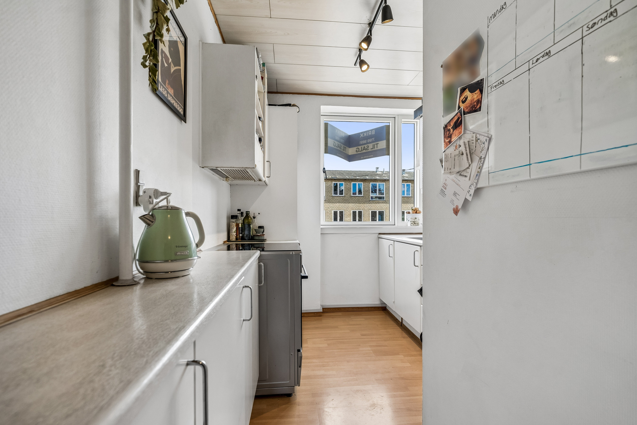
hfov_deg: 100.4
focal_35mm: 15
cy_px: 212
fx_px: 265
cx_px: 318
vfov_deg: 77.3
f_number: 5.6
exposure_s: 1/200
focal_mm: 15
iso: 400
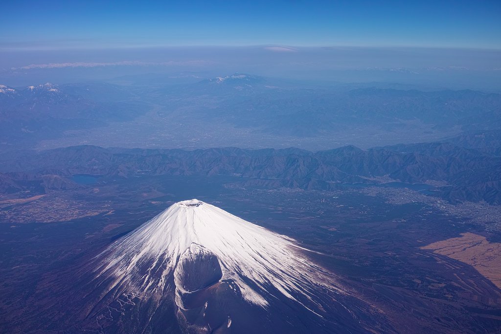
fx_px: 626
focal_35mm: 45
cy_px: 167
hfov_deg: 43.6
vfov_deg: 29.9
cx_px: 250
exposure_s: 1/1000
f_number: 5.6
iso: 100
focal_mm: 30
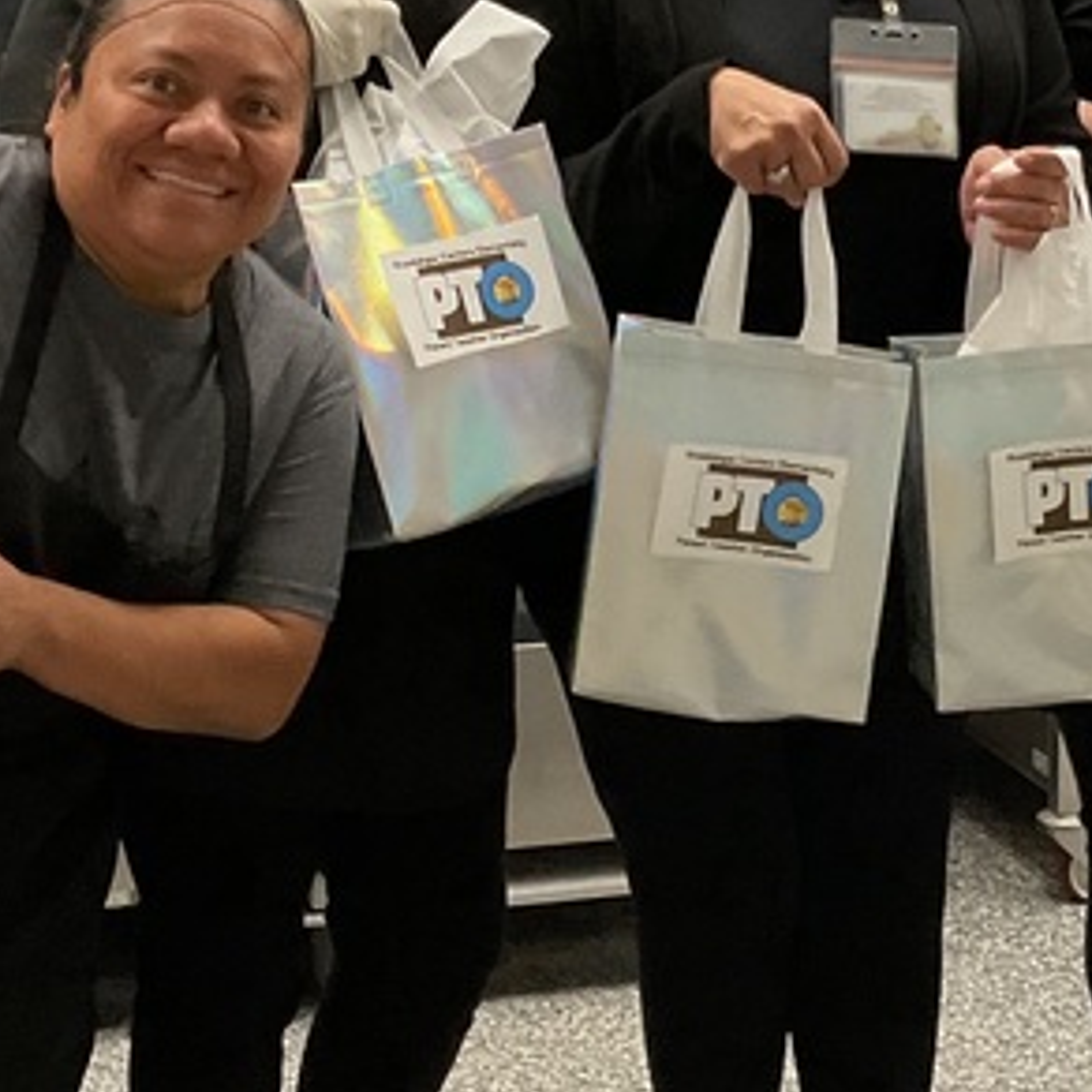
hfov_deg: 19.3
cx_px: 703
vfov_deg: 19.2
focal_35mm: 90
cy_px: 284
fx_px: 3212
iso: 200
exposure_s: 1/60
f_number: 1.8
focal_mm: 3
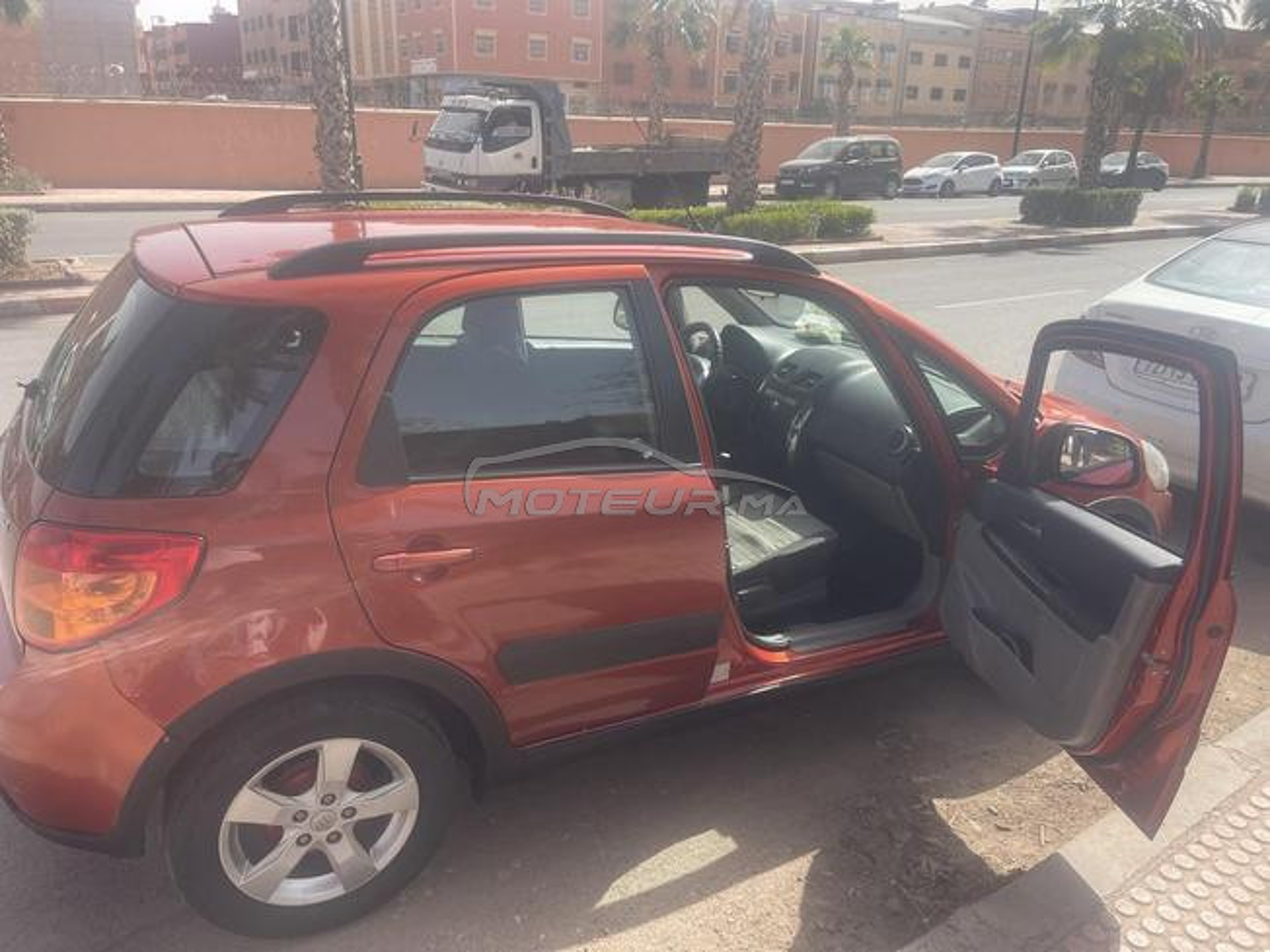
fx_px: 917
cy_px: 476
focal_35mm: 25
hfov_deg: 69.4
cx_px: 635
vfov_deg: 54.9
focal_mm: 5.1
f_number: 1.6
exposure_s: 1/1225
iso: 32
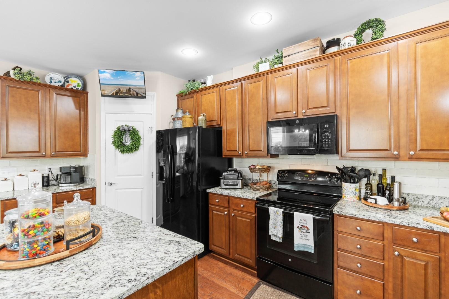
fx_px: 187
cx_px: 224
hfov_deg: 100.4
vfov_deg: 77.3
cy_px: 150
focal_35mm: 15
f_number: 4.5
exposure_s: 1/4
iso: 100
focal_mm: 10
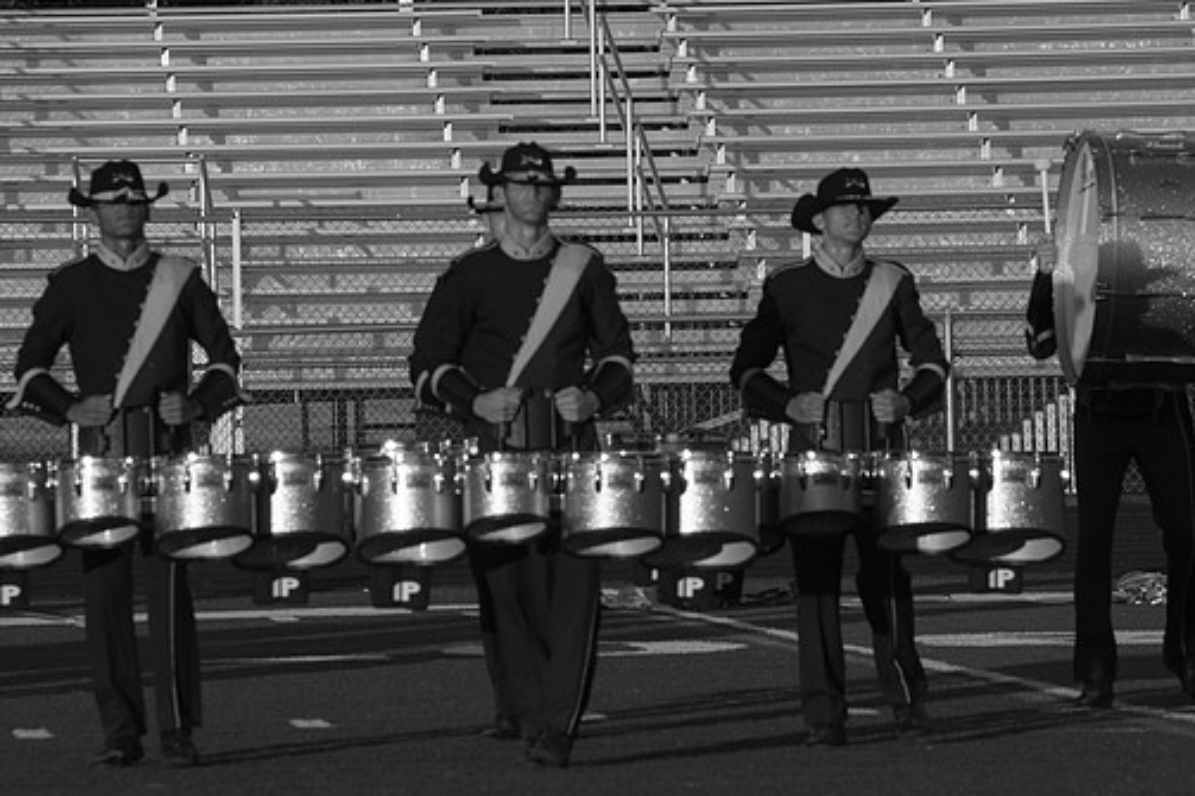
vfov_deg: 4.1
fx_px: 11016
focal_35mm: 332
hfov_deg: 6.2
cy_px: 356
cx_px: 592
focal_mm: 220
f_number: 11
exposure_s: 1/500
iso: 640
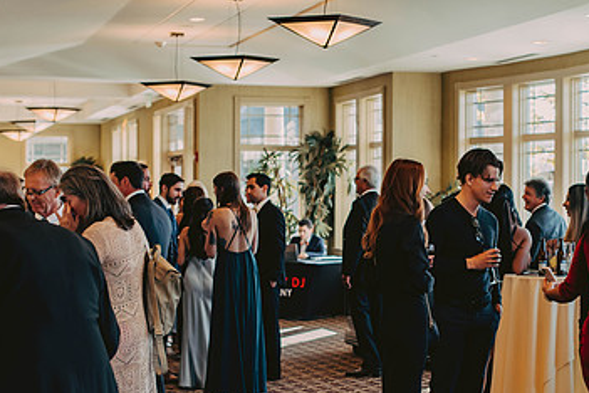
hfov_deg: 23.3
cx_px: 386
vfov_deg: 15.7
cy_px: 243
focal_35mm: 87
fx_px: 1423
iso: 250
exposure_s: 1/320
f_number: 2.8
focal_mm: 50
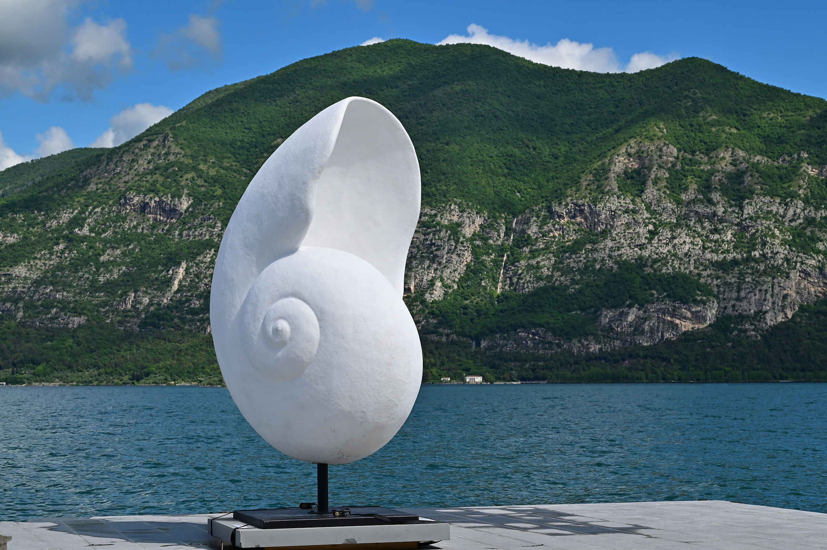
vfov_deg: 19.4
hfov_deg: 28.9
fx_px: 1607
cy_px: 275
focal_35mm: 70
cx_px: 414
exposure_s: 1/500
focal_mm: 70
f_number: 10
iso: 140
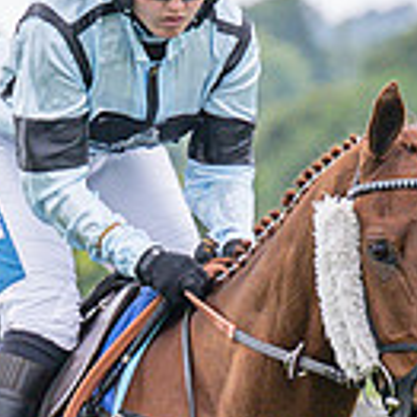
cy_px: 582
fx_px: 17909
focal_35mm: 1314
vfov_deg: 1.3
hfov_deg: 1.3
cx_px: -4
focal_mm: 130
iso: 400
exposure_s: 1/1600
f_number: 4
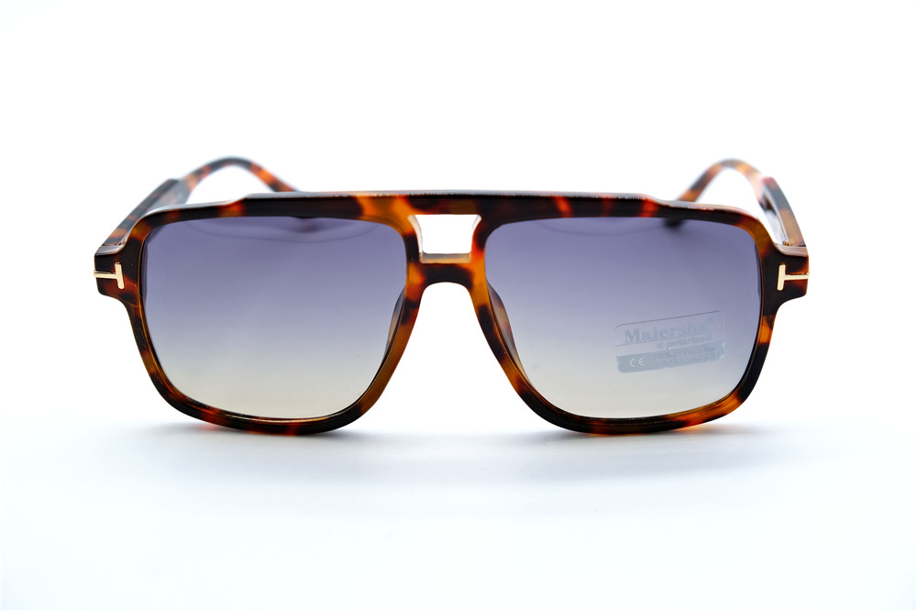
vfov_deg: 23.0
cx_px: 458
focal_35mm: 59
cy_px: 306
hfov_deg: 33.9
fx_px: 1502
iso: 160
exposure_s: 1/150
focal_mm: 39
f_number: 5
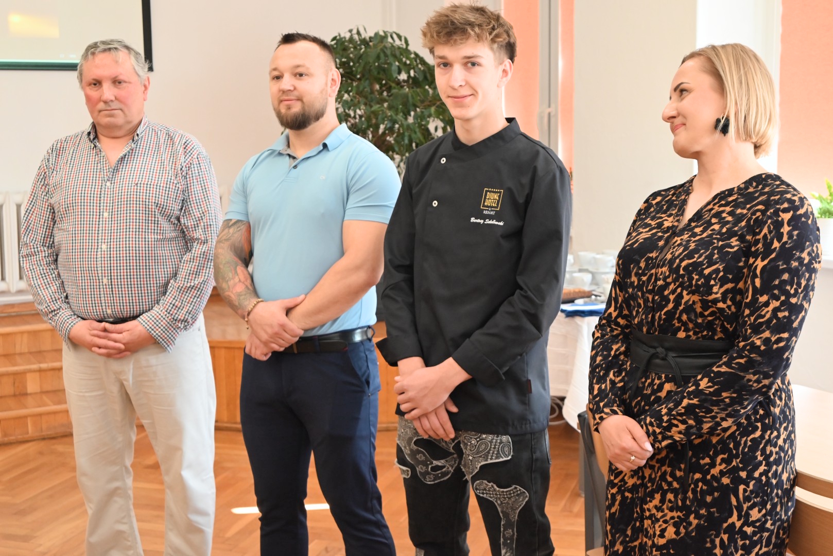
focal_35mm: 50
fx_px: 1157
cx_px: 416
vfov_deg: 27.0
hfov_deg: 39.6
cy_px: 278
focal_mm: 50
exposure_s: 1/125
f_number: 6.3
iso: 2800
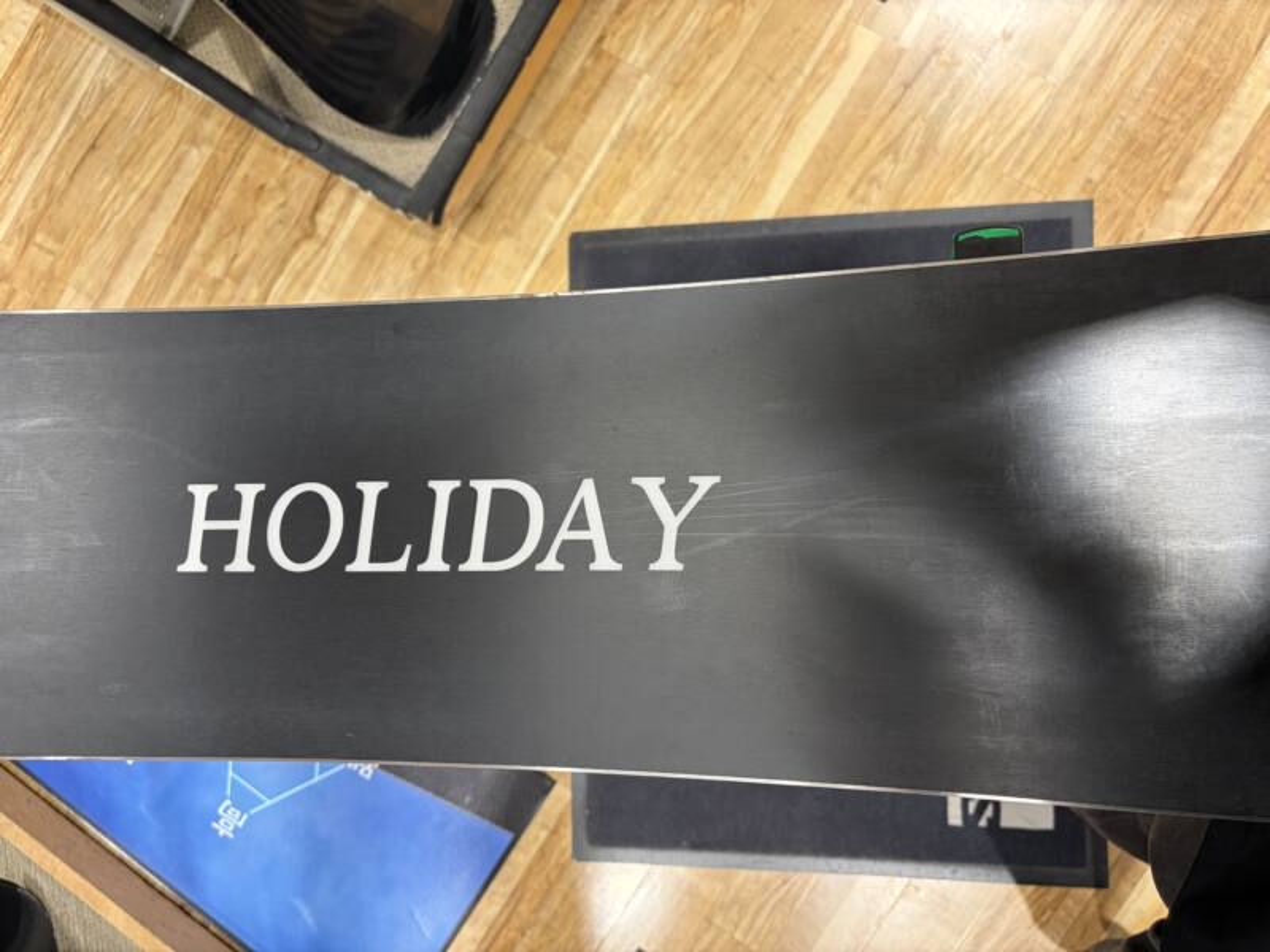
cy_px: 476
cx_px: 635
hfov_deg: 67.3
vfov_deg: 53.1
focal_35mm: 26
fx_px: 954
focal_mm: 5.96
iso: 80
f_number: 1.6
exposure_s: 1/100
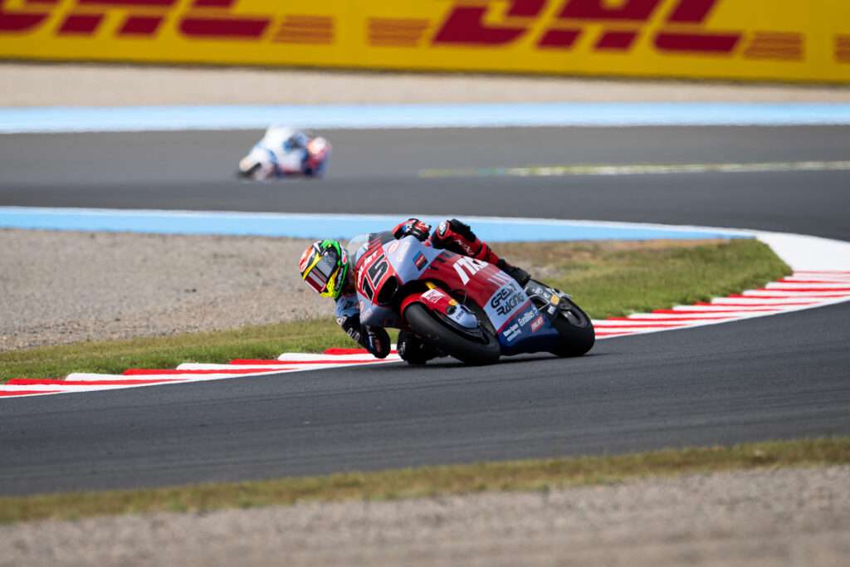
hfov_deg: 3.4
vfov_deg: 2.3
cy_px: 284
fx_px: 14168
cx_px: 425
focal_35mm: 600
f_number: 4
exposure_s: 1/2500
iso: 125
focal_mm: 400
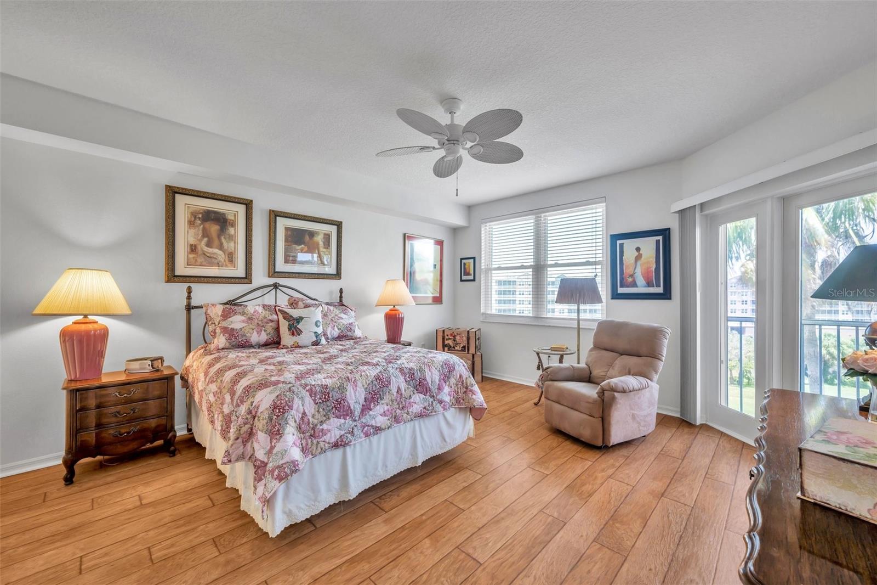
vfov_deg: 81.2
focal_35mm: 14
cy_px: 292
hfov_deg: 104.3
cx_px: 438
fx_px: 341
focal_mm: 14
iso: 80
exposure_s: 1/3
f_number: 9
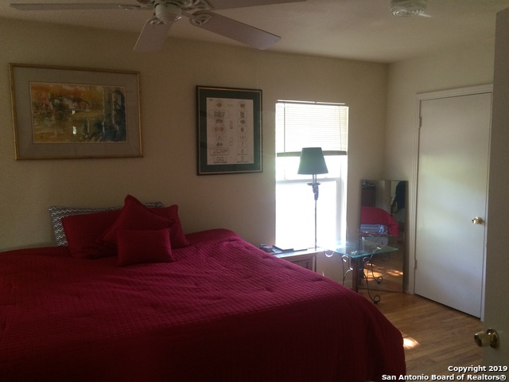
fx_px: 426
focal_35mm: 29
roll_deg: +0.9
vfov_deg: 48.2
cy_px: 191
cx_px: 254
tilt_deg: -4.2
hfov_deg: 61.7
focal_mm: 4.15
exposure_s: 1/30
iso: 160
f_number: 2.2
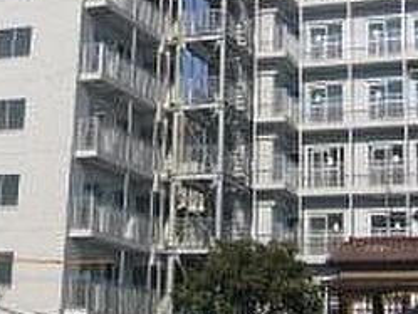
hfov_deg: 21.7
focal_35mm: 90
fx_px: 1087
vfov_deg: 16.1
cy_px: 2
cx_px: 153
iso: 80
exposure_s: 1/1000
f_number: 5.6
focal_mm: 5.8
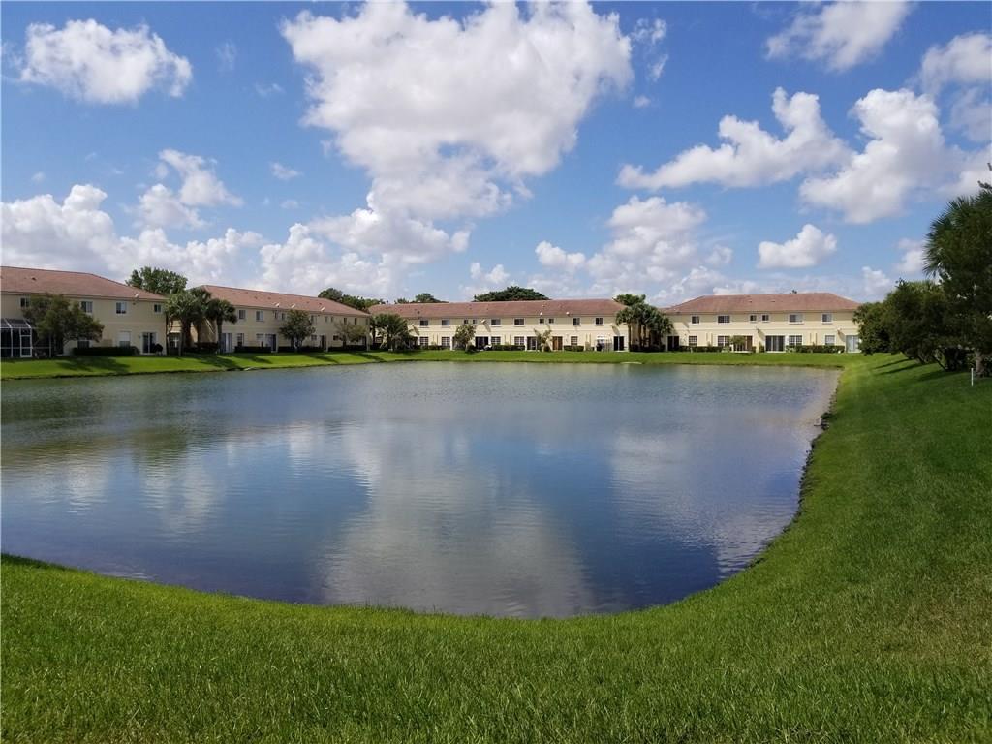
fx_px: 745
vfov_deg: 53.1
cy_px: 372
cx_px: 496
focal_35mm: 26
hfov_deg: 67.3
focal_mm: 4.25
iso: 50
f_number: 1.7
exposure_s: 1/3648
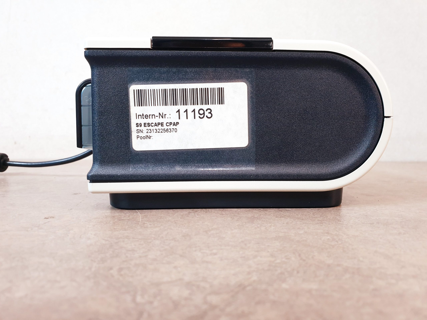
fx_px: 321
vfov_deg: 53.1
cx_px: 214
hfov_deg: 67.3
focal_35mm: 26
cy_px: 160
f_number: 2.4
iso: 250
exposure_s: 1/25
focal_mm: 4.3
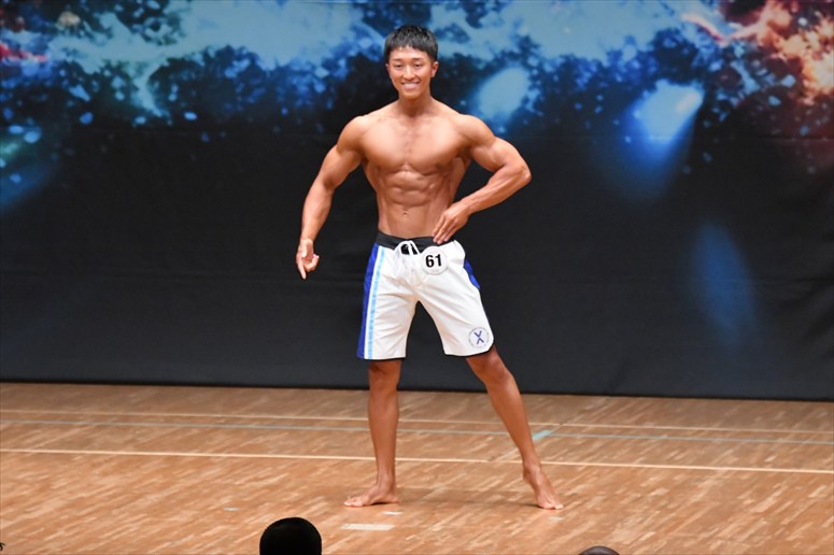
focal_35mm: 285
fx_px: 6599
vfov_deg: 4.8
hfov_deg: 7.2
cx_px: 417
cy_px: 278
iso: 8000
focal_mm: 190
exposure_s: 1/400
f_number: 5.6
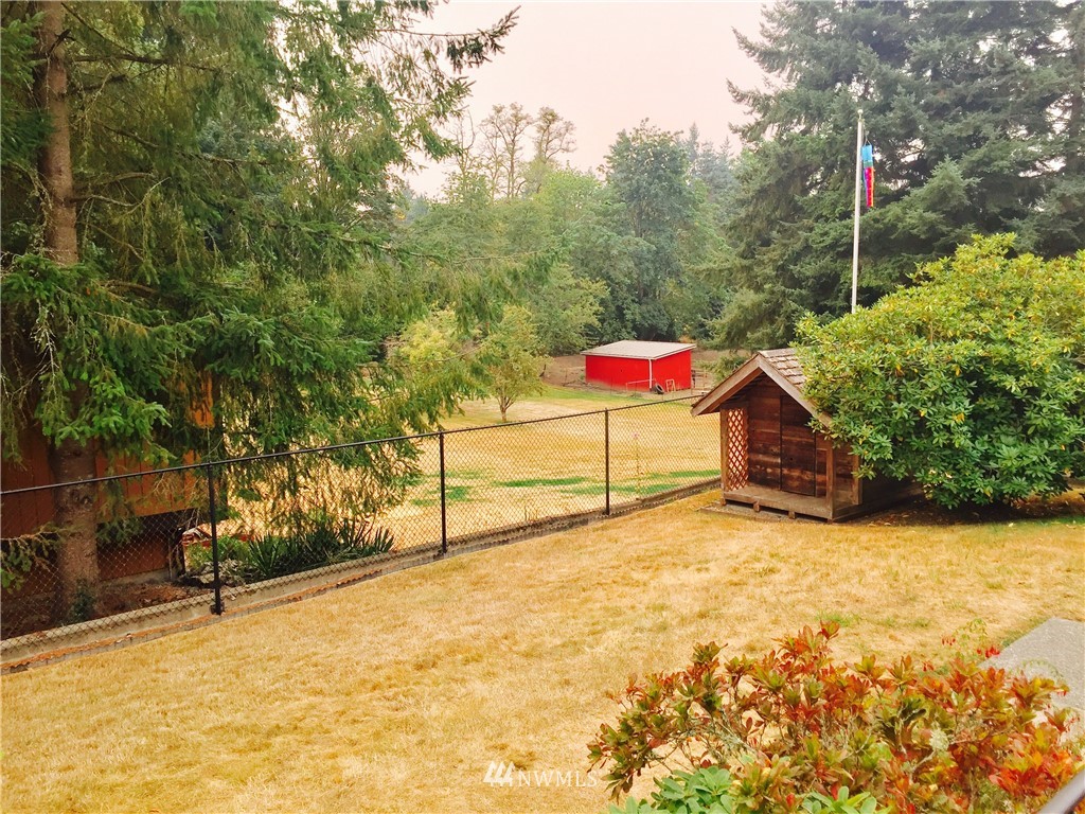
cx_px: 542
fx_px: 909
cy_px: 407
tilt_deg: -7.8
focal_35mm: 29
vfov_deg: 48.2
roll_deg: +0.7
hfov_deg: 61.7
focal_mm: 4.15
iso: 32
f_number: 2.2
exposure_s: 1/648
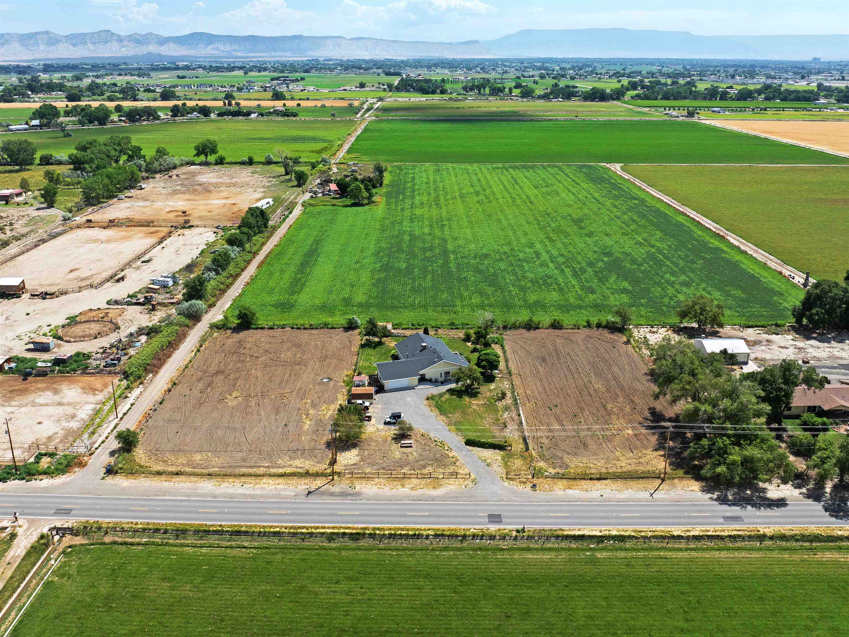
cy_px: 318
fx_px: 589
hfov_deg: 71.6
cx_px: 424
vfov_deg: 56.8
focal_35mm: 24
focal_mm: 12.29
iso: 110
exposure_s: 1/2500
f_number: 2.8
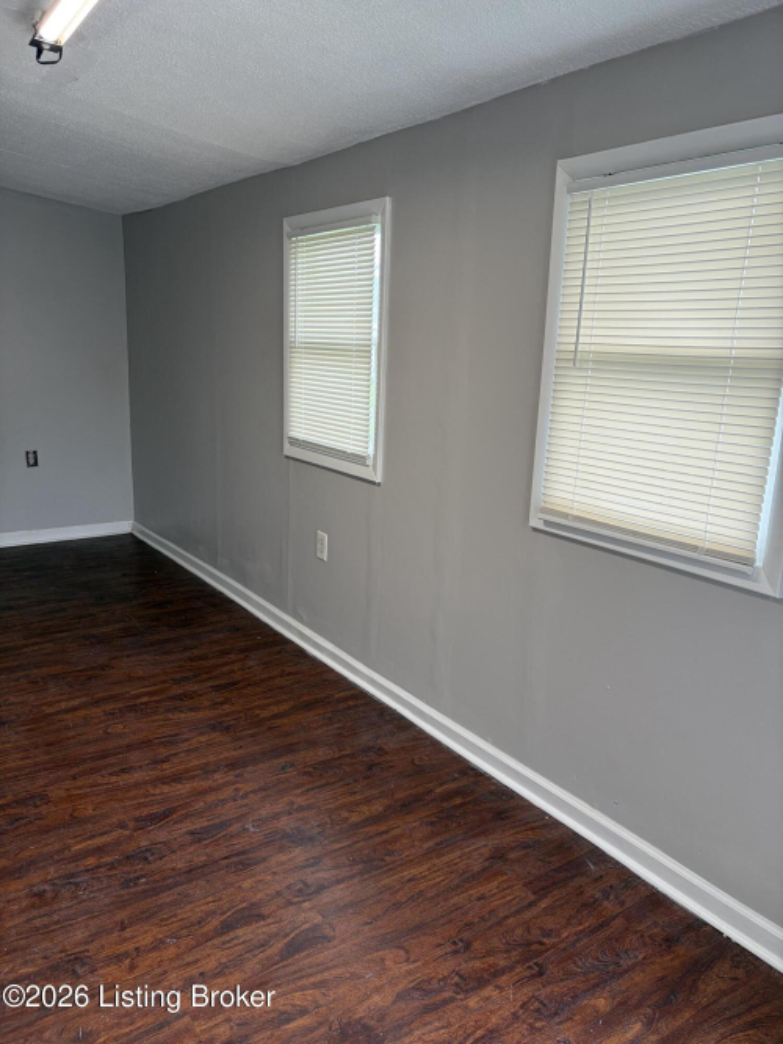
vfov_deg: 67.3
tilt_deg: -12.3
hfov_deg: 53.0
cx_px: 392
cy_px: 522
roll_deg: -2.2
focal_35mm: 26
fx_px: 784
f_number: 1.6
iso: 64
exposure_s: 1/120
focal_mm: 5.96
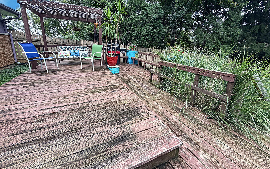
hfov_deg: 101.5
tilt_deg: -15.5
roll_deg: -1.1
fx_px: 110
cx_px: 135
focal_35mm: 15
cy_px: 75
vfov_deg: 74.5
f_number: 2.2
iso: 100
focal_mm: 2.22
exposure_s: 1/121
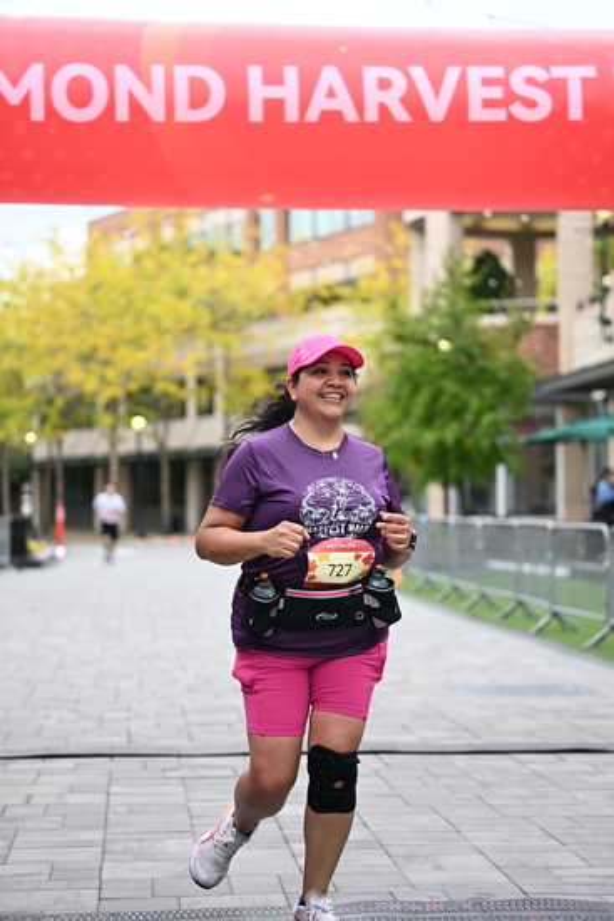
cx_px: 307
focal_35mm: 80
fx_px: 2045
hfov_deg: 17.1
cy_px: 460
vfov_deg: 25.4
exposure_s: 1/1600
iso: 640
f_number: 2.8
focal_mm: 80
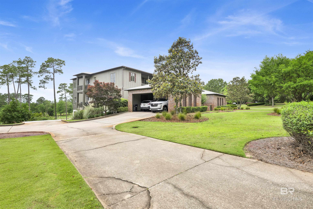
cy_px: 104
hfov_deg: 93.3
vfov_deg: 70.4
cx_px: 156
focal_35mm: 17
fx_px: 148
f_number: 11
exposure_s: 1/320
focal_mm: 17
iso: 400
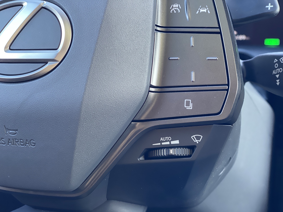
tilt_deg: -16.4
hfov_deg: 36.8
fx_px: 425
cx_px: 142
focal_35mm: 52
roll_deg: -1.2
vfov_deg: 28.0
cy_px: 106
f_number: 2
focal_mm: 6
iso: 160
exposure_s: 1/40
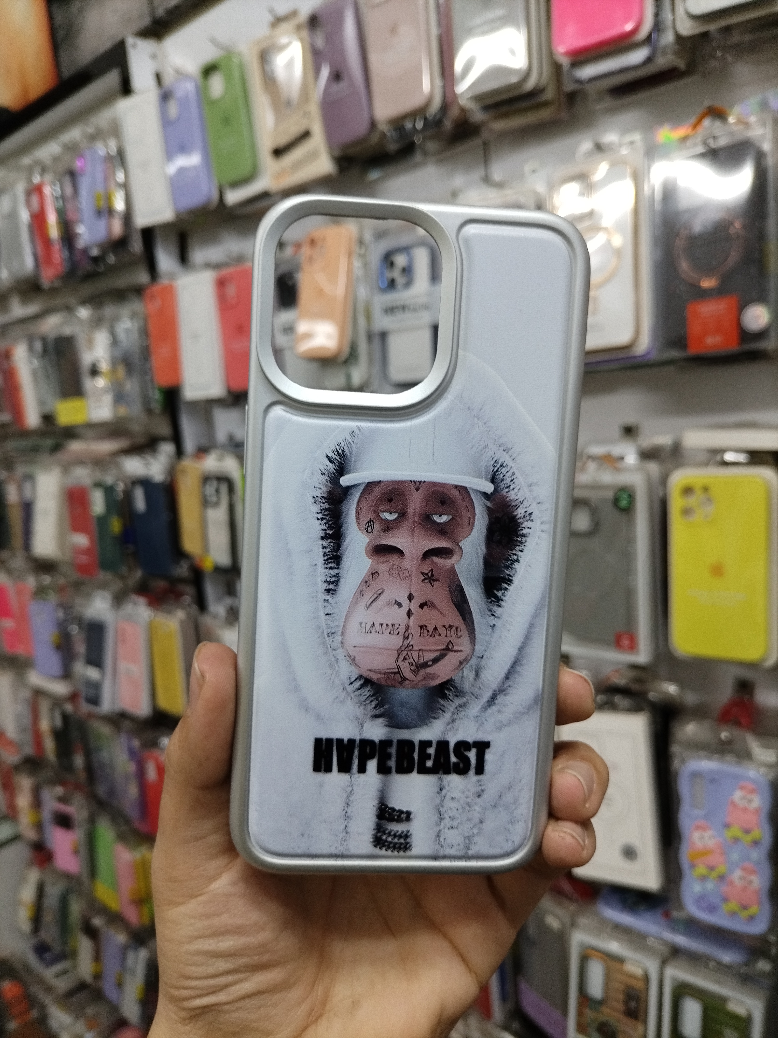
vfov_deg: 67.3
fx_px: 779
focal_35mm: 26
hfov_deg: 53.1
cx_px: 389
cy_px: 519
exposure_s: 1/50
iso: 125
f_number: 1.8
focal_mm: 4.7
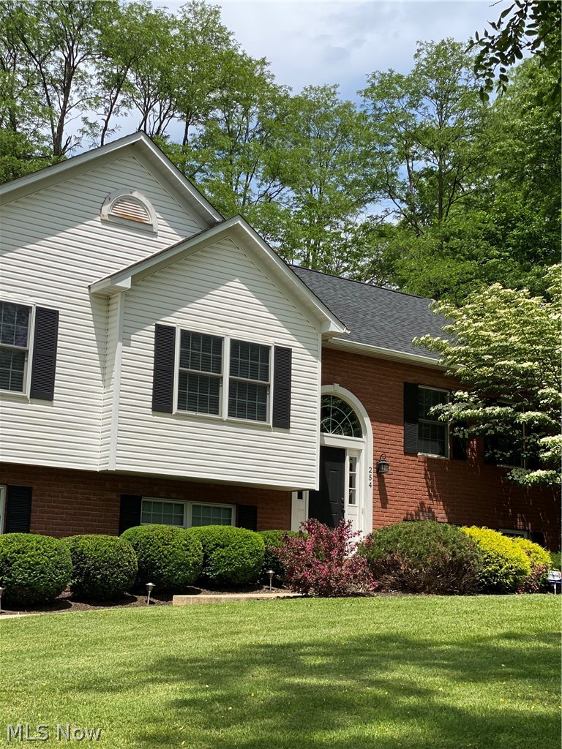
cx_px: 281
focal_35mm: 52
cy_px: 374
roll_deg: -0.9
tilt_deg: +11.8
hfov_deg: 28.0
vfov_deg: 36.8
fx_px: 1126
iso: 20
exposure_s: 1/1546
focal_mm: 6
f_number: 2
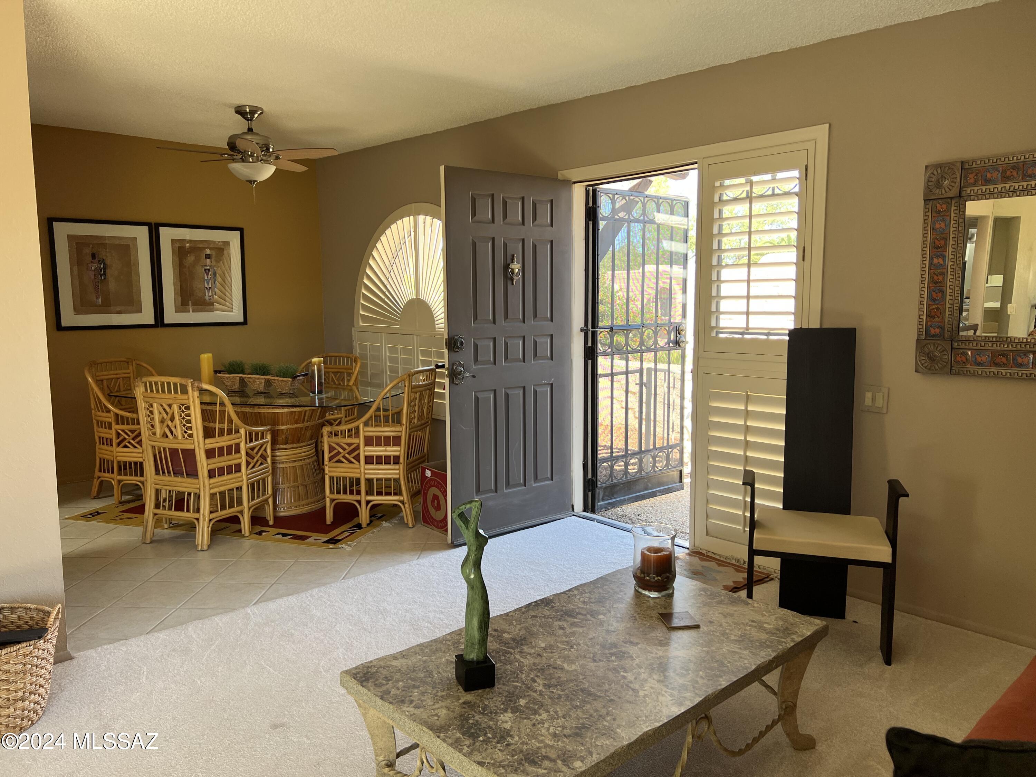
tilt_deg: -6.8
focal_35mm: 26
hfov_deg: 67.3
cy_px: 388
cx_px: 518
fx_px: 778
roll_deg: +0.6
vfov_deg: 53.1
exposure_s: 1/161
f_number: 1.5
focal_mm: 5.7
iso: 64
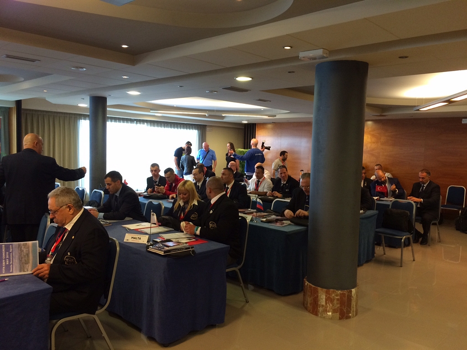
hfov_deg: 61.7
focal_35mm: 29
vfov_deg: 48.2
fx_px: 391
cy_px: 175
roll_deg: -2.1
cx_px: 234
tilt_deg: -3.2
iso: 160
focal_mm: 4.15
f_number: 2.2
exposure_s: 1/33
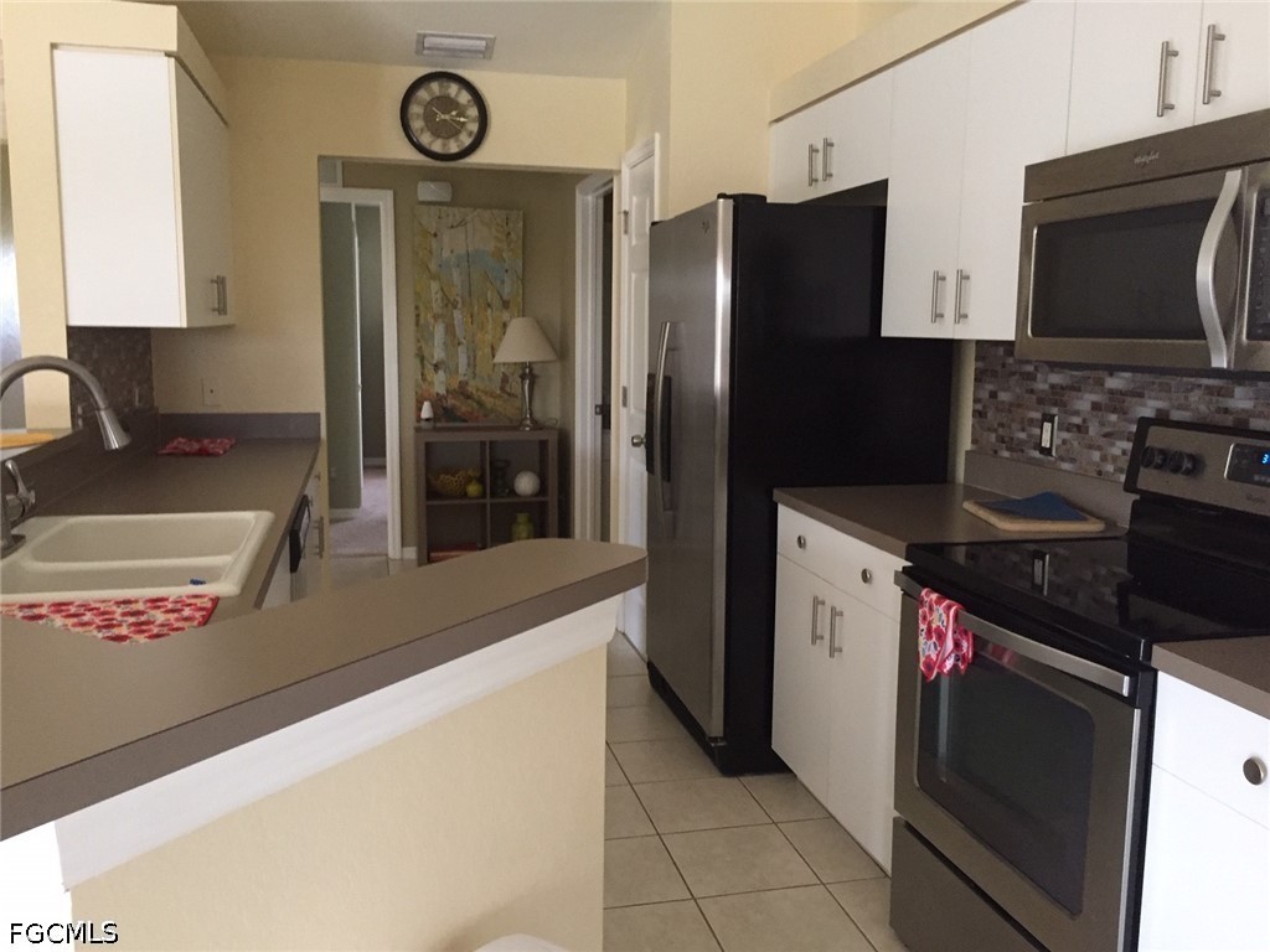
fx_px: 1064
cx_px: 635
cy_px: 476
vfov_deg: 48.2
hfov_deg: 61.7
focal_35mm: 29
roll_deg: -2.0
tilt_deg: -6.5
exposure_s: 1/30
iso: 250
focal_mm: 4.15
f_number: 2.2
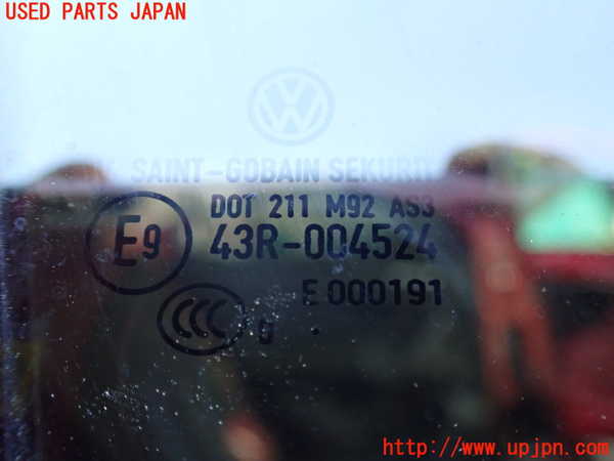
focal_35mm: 30
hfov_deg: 60.0
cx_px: 307
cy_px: 230
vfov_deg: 46.8
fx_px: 532
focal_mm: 5.4
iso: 640
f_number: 2.3
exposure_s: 1/125
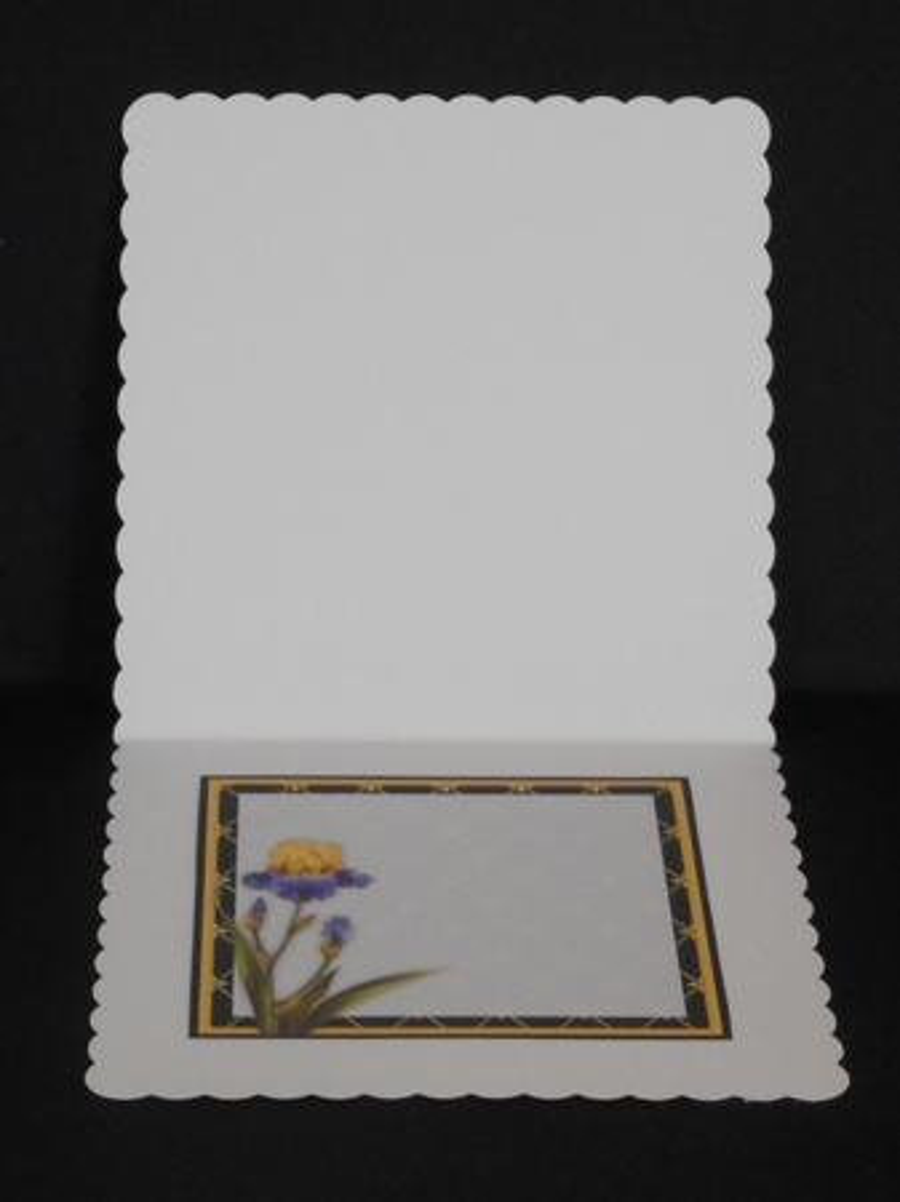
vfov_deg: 29.0
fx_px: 2325
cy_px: 601
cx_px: 450
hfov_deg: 21.9
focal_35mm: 67
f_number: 5.3
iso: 400
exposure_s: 1/25
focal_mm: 12
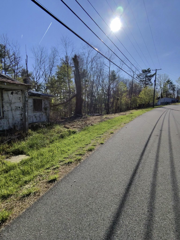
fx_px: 90
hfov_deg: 89.9
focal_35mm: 13
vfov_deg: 106.2
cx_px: 90
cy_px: 120
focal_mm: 2.24
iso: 54
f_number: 2.2
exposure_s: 1/2000
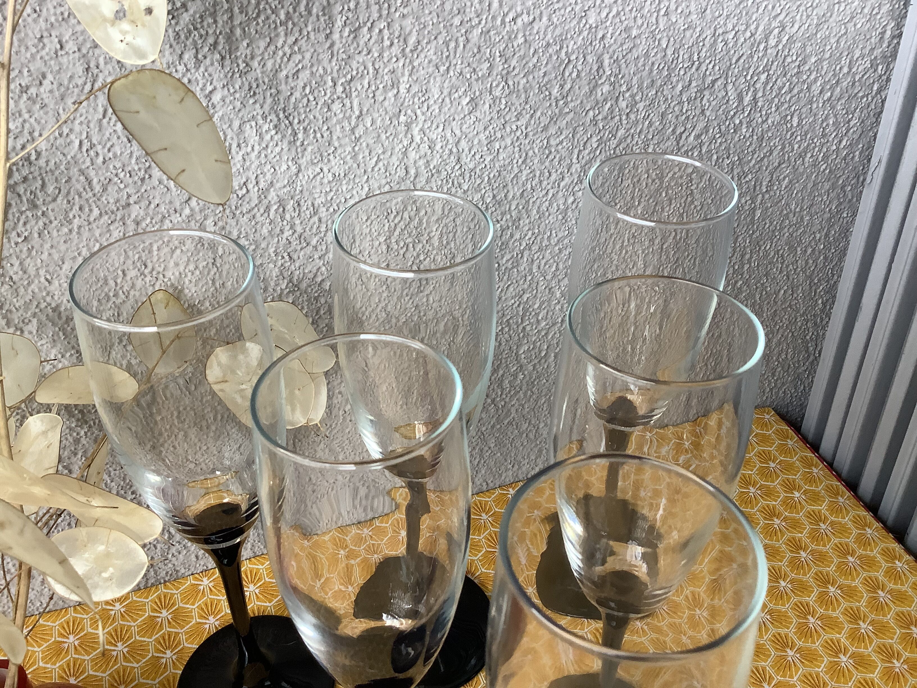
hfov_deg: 58.4
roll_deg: +0.3
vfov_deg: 45.4
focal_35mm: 31
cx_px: 458
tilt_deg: -33.1
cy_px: 344
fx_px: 821
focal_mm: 3.3
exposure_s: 1/60
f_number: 2.4
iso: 100
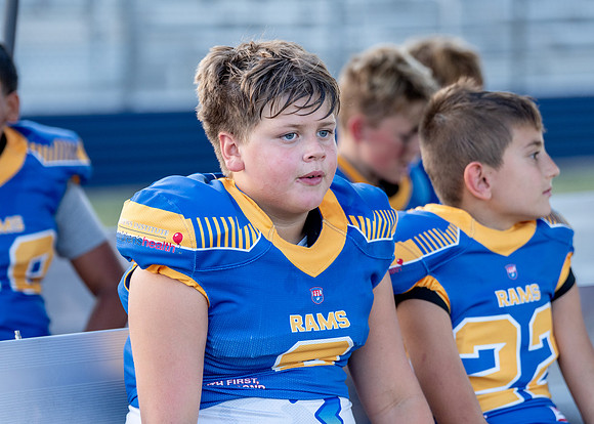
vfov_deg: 8.8
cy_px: 207
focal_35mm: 163
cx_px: 294
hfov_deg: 12.4
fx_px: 2741
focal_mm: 118
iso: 500
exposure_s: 1/640
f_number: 2.8
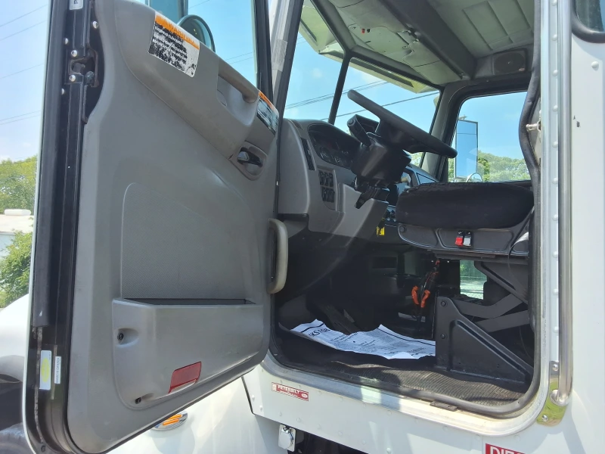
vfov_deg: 49.7
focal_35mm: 28
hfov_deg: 63.4
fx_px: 489
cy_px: 227
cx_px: 302
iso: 32
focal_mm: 2.91
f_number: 1.9
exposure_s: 1/883
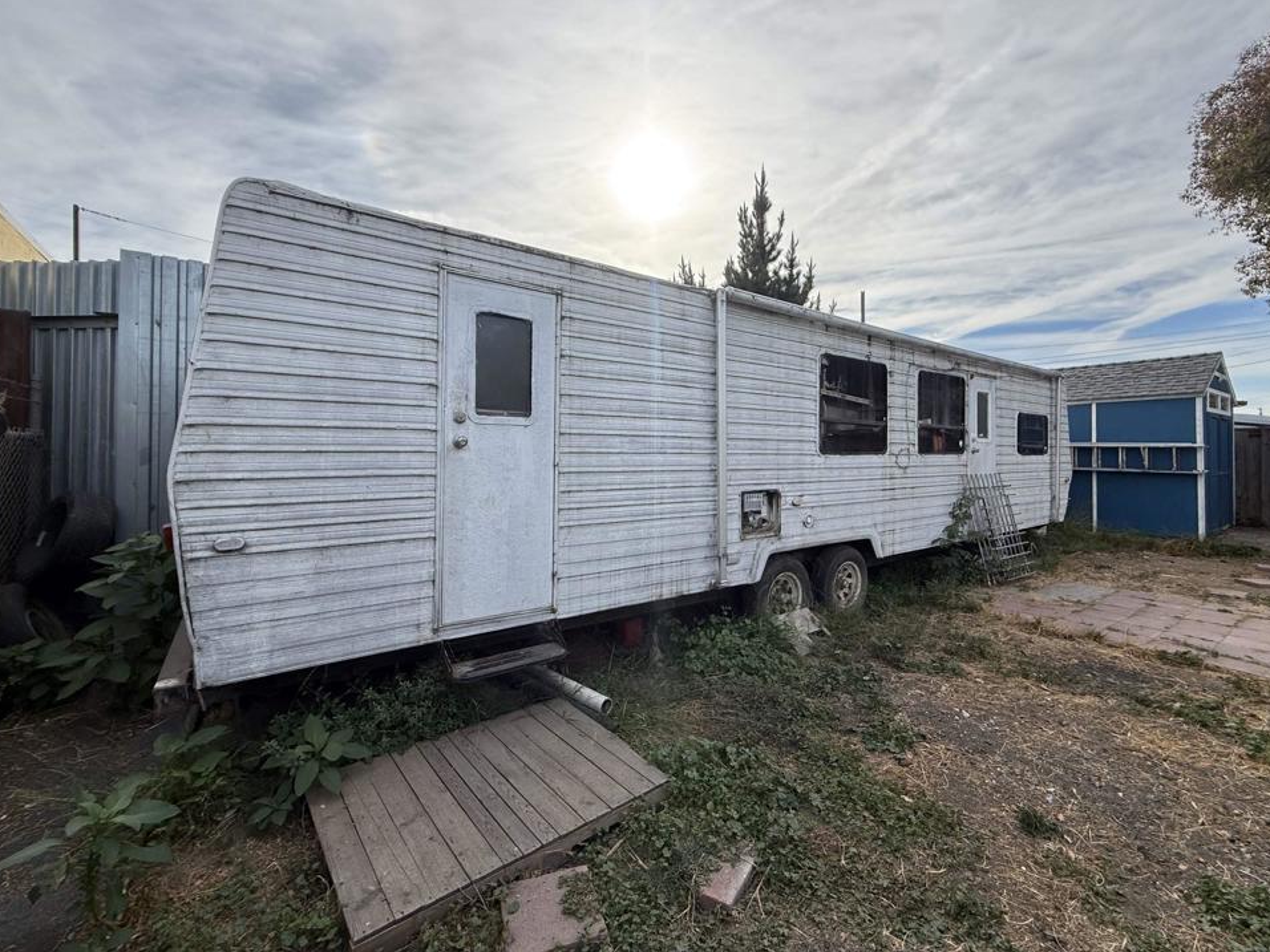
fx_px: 550
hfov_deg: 98.2
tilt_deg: +1.2
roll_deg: -0.5
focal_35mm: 15
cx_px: 650
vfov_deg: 81.6
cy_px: 443
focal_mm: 2.22
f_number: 2.2
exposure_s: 1/1497
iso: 64
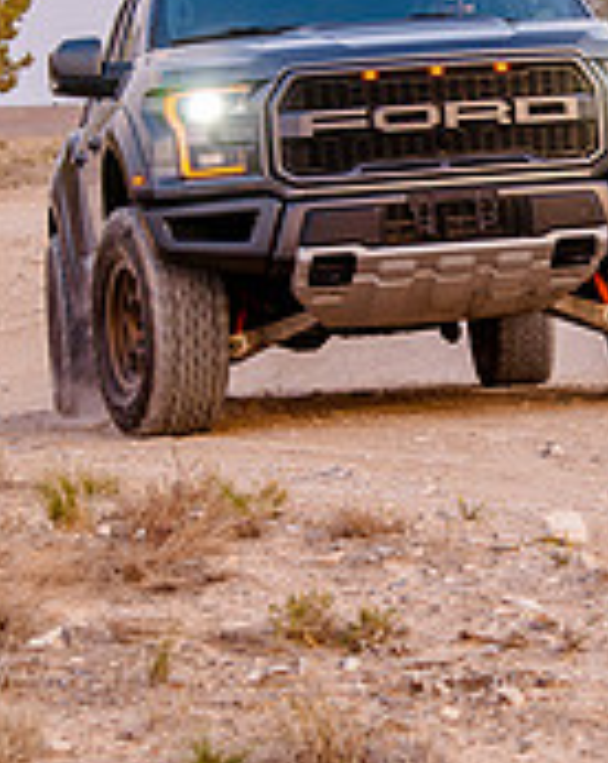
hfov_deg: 8.9
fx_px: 3876
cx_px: 626
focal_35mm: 172
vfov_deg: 11.2
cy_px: 251
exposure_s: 1/125
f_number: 4.5
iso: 200
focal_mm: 52
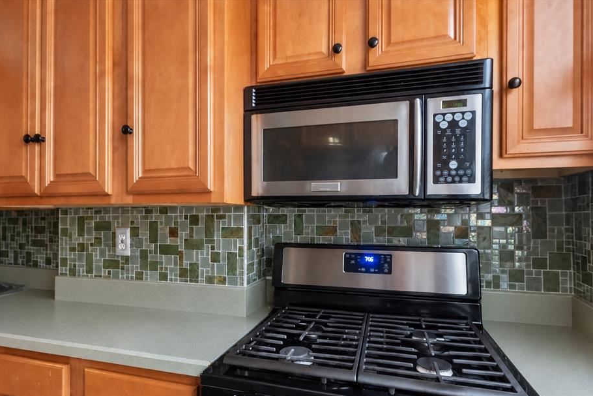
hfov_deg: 89.9
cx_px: 280
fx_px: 297
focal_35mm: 18
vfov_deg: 67.2
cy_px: 221
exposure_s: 1/5
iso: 3200
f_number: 11
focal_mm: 16
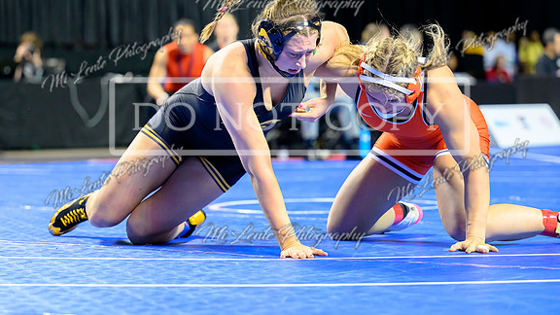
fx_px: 2242
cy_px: 156
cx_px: 214
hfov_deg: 14.2
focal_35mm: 151
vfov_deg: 8.0
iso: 3200
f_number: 2.8
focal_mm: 110
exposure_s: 1/800
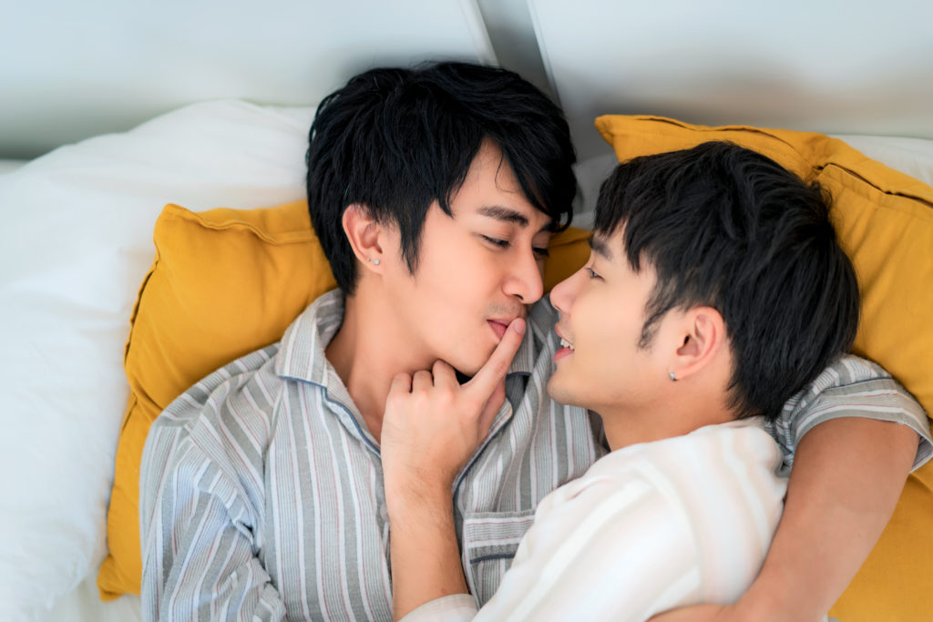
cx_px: 466
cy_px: 311
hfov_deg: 36.2
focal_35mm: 55
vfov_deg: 24.6
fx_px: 1426
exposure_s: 1/30
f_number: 1.8
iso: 100
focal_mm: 55
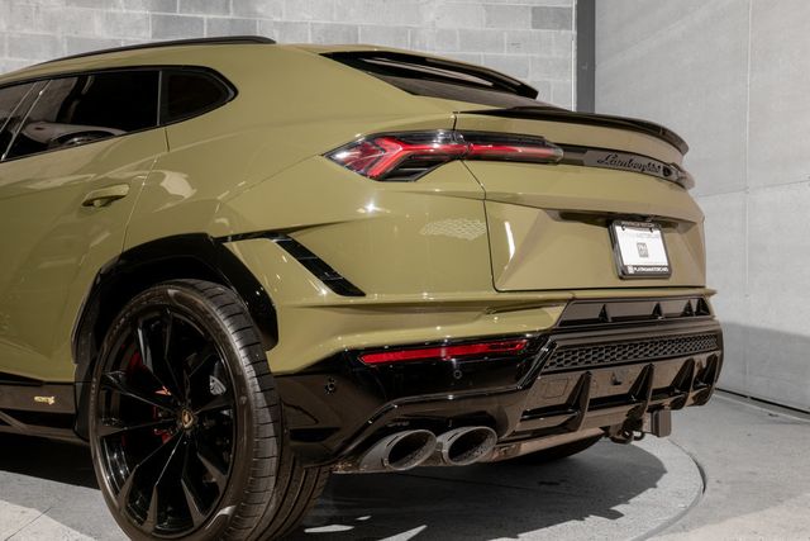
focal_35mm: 43
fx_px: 968
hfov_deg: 45.4
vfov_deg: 31.2
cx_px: 405
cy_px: 270
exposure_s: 1/50
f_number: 6.3
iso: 400
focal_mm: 43
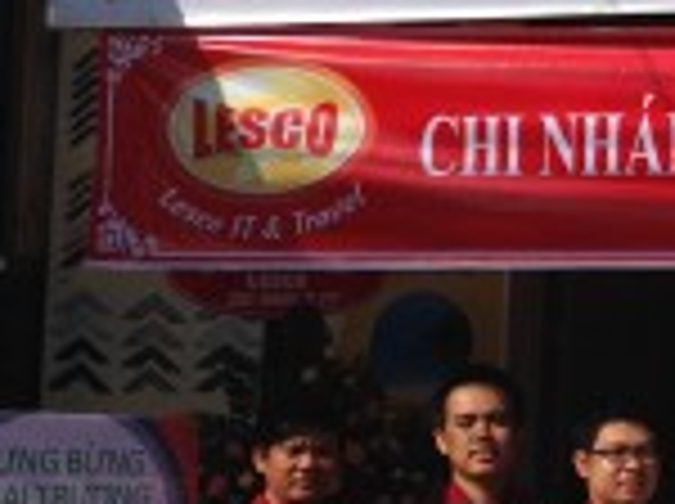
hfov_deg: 14.4
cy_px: 230
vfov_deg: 11.2
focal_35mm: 132
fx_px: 2570
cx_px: 866
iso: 50
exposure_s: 1/2463
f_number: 2.4
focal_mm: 4.12
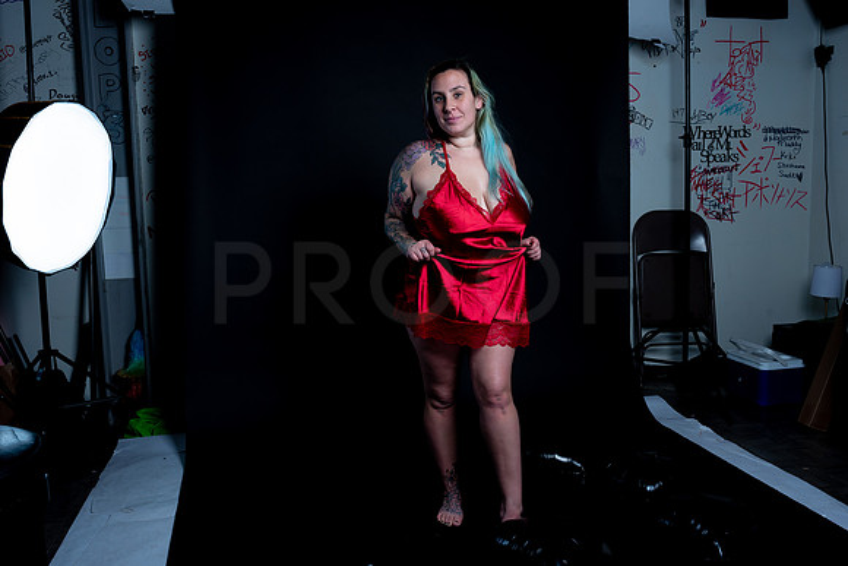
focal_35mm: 35
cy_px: 283
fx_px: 825
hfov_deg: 54.4
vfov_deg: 37.9
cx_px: 424
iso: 100
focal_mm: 35
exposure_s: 1/160
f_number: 10
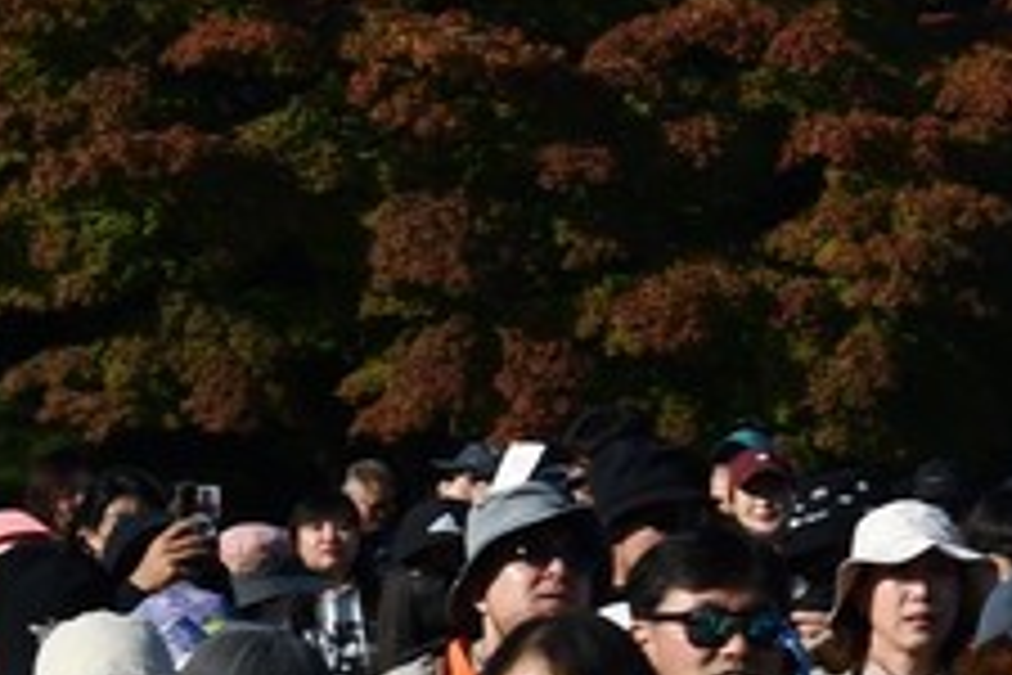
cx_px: 2753
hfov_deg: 4.9
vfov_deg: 3.4
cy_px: 533
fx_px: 11497
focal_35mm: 409
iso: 100
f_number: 8
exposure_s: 1/320
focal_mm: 48
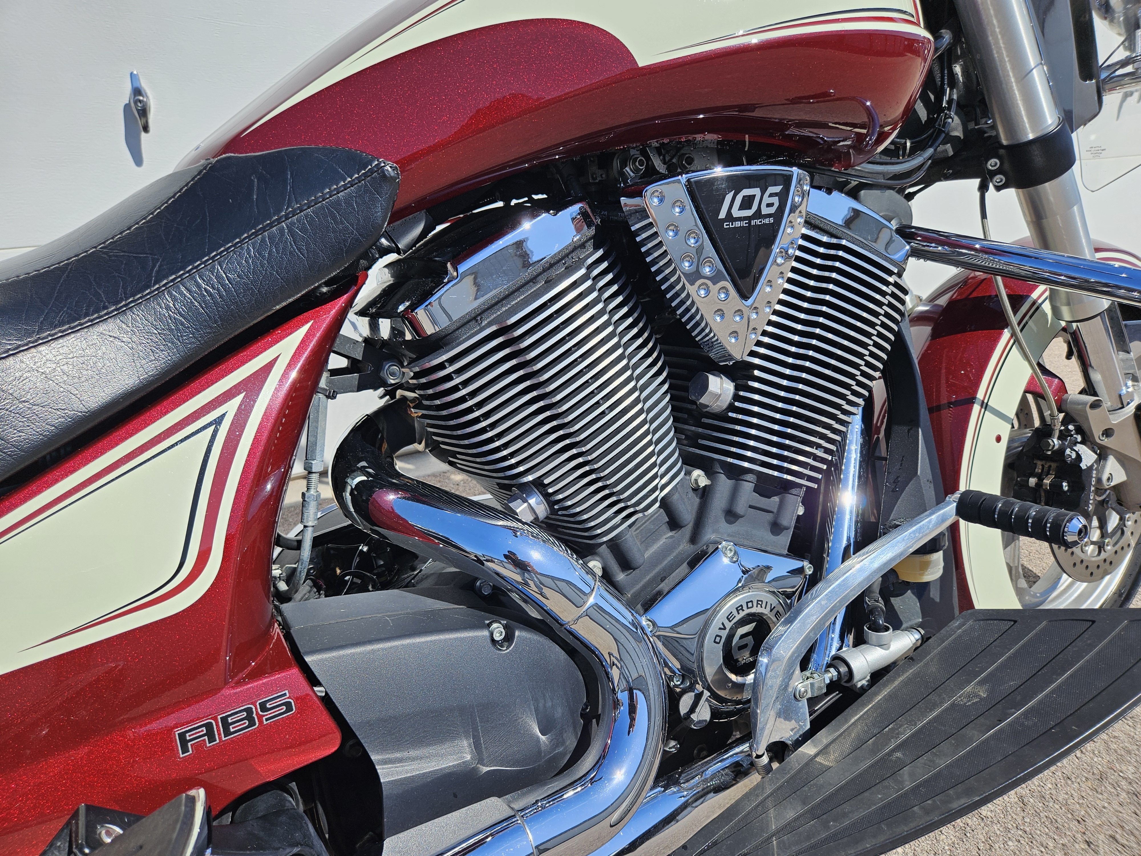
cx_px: 570
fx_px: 758
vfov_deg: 58.9
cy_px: 428
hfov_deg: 73.9
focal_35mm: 23
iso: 25
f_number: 1.8
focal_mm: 5.4
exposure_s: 1/1854
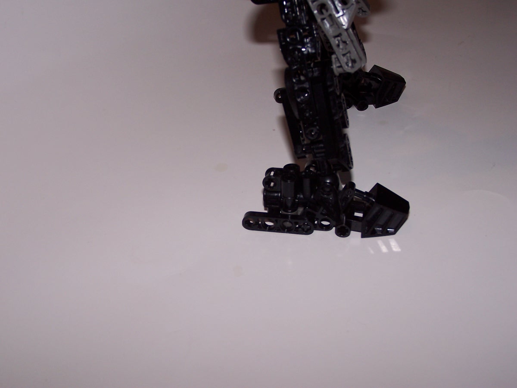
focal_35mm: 59
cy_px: 194
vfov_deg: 24.8
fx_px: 881
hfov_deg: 32.7
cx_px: 258
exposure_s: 1/60
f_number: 3.2
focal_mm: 9.8
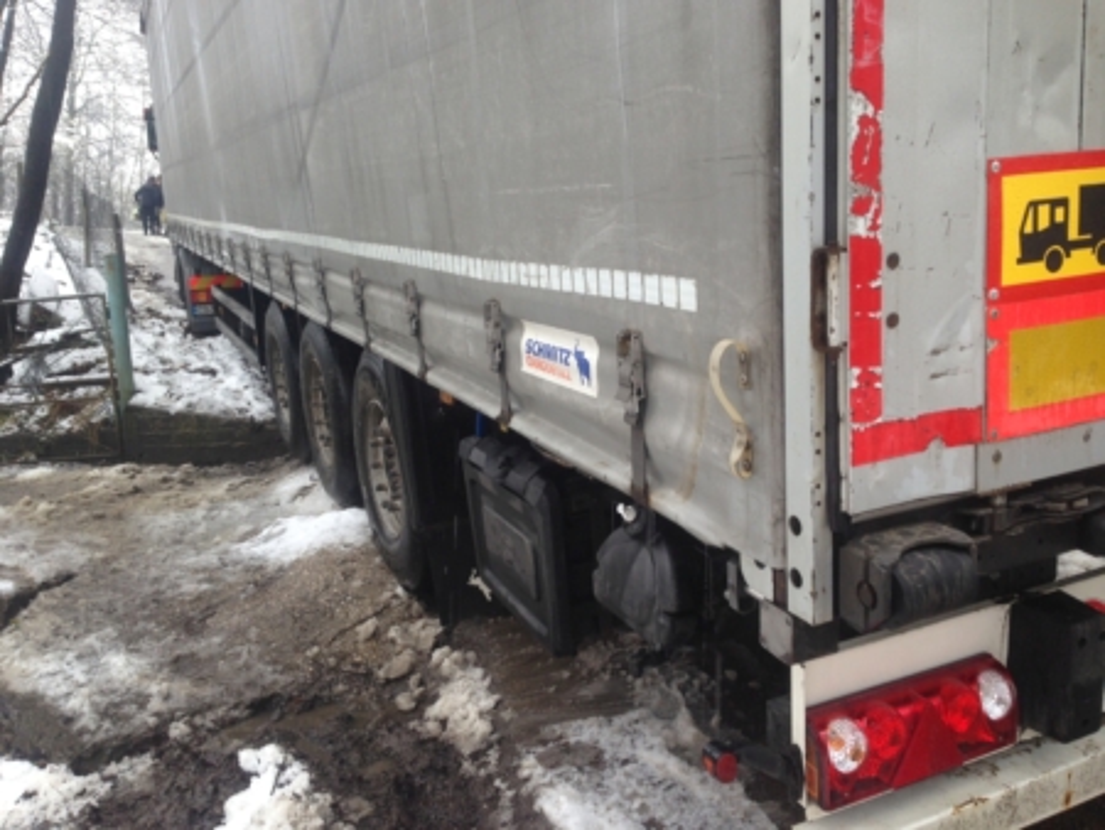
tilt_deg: -5.8
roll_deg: -1.9
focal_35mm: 33
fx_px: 1054
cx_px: 552
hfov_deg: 55.3
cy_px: 415
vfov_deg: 43.0
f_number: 2.4
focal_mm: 4.12
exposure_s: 1/140
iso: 50
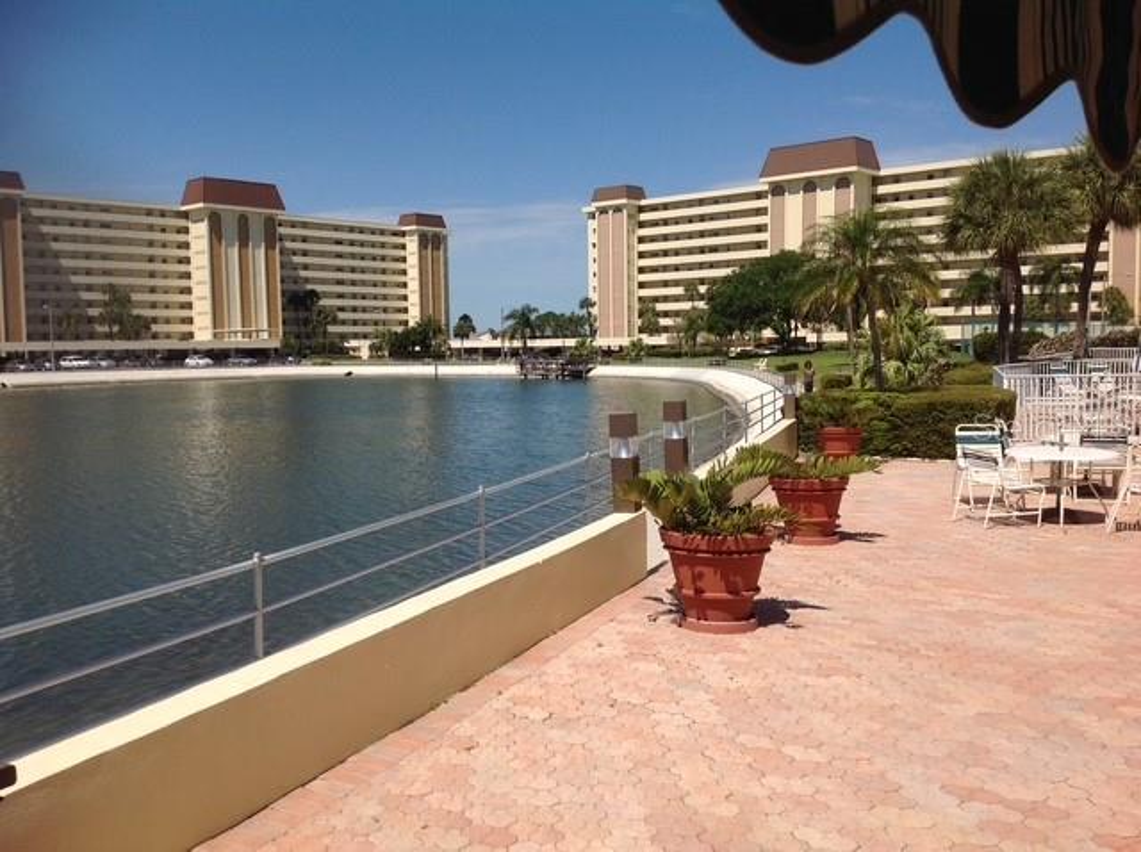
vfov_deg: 40.6
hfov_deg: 52.7
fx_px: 1152
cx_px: 570
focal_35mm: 35
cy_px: 426
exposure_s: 1/4329
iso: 50
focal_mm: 4.28
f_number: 2.4
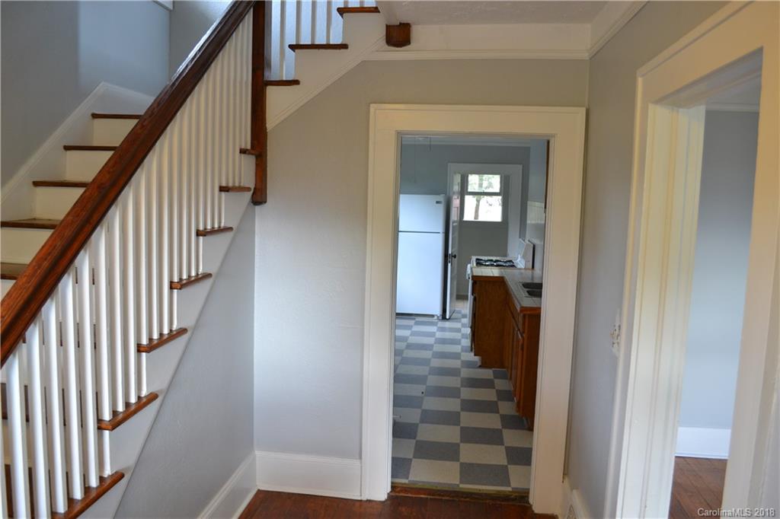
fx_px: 585
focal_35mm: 27
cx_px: 390
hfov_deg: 67.4
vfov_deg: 47.9
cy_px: 260
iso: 400
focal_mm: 18
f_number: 3.5
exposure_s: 1/20
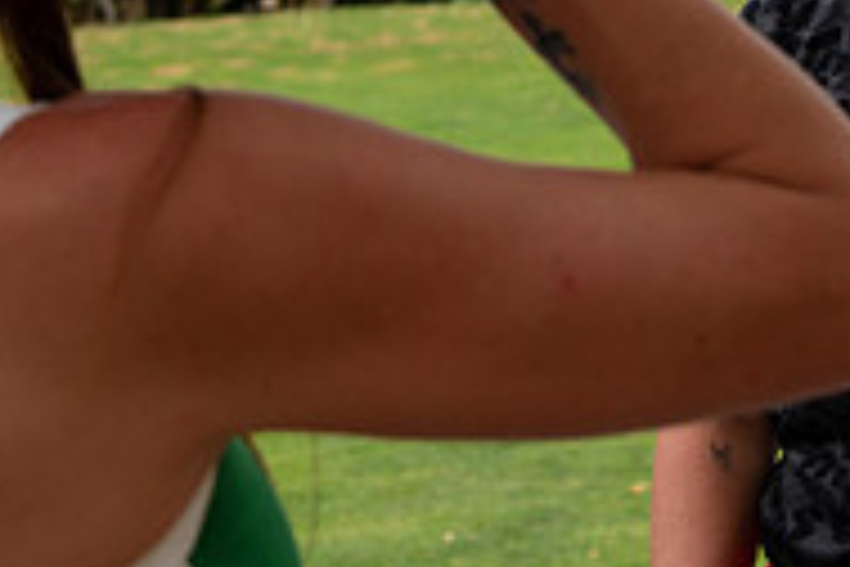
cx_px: 409
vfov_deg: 8.5
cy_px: -323
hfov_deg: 13.1
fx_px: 3707
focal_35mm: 157
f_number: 4
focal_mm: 38
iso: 200
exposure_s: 1/1250
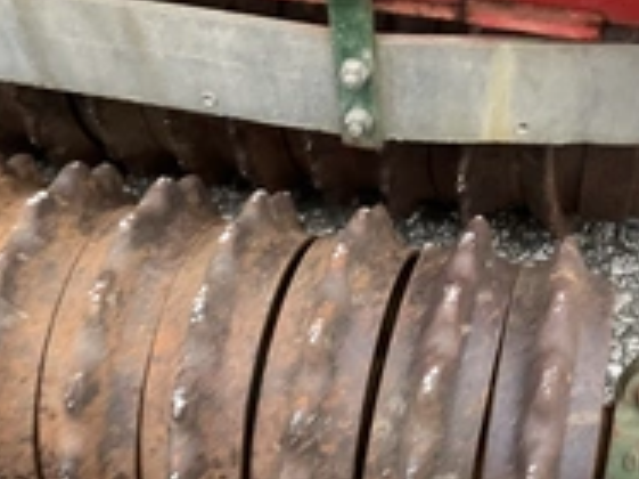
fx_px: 1144
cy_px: 315
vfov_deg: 23.5
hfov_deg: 30.9
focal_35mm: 62
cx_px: 441
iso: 64
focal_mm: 3
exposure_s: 1/66
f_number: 1.8
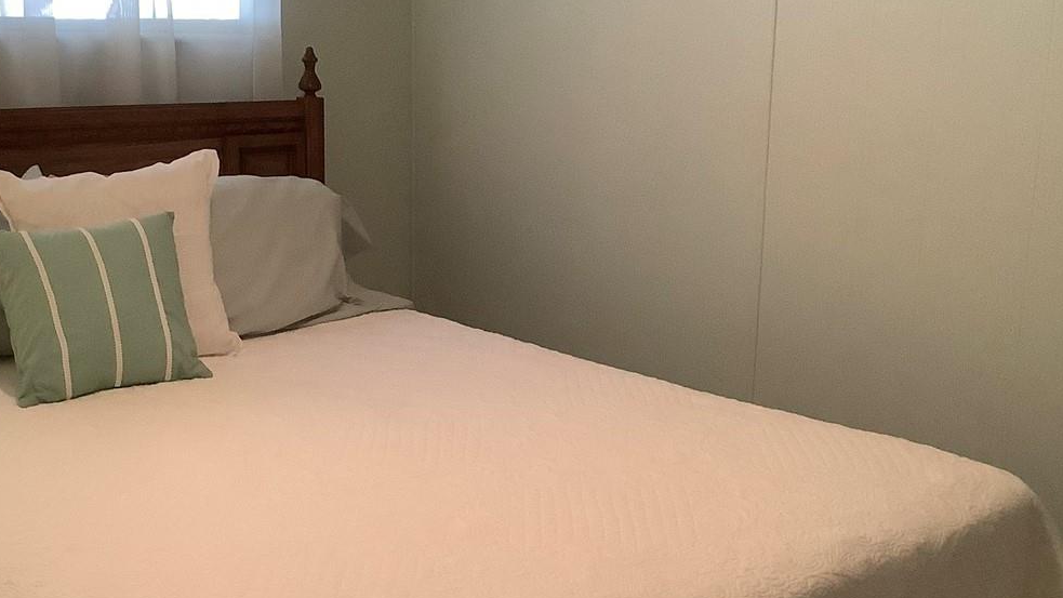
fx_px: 1550
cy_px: 380
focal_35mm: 55
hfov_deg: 37.8
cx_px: 503
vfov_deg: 21.8
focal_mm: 3.3
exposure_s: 1/60
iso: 320
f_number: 2.4
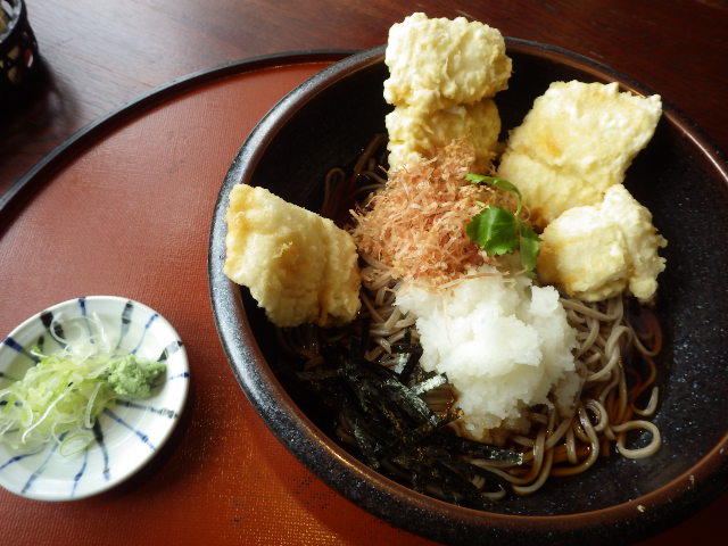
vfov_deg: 54.9
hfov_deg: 69.4
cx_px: 364
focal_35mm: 25
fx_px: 526
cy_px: 273
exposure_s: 1/160
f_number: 2.8
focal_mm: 4.5
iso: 125
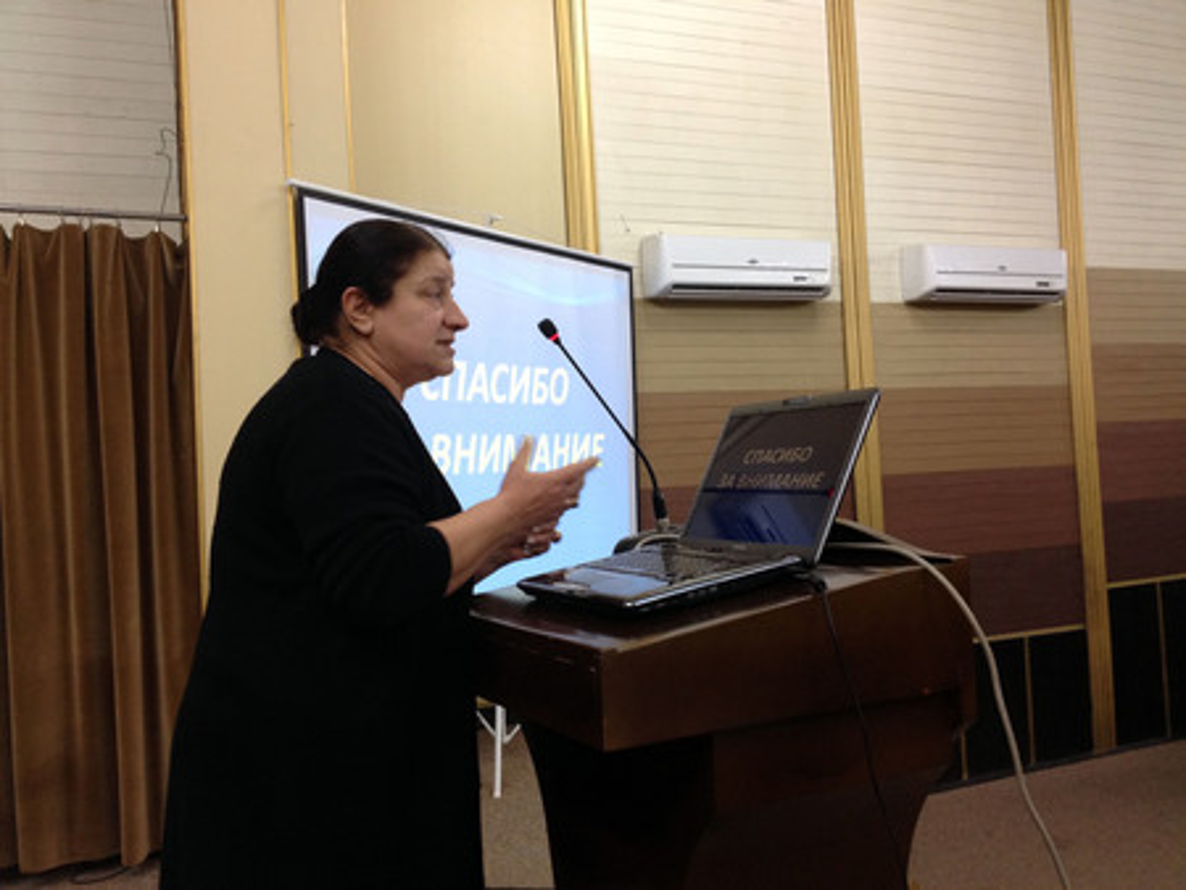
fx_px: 1200
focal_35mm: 35
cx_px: 593
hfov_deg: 52.6
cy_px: 445
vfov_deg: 40.7
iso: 125
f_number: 2.4
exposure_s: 1/20
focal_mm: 4.28
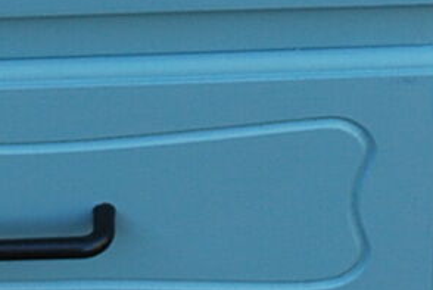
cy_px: -269
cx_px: 57
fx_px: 3337
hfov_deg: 7.4
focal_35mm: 277
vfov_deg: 4.9
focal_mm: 28
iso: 200
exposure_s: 1/100
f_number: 5
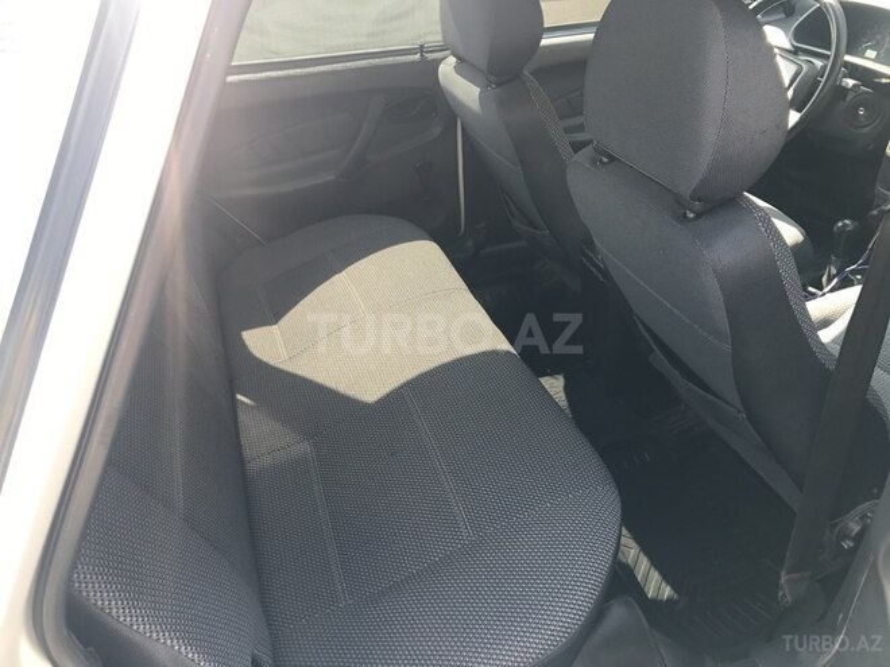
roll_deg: +1.4
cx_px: 445
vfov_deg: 49.7
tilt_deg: -33.2
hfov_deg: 63.4
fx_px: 720
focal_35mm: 28
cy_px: 334
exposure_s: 1/114
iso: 20
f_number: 1.8
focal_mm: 3.99
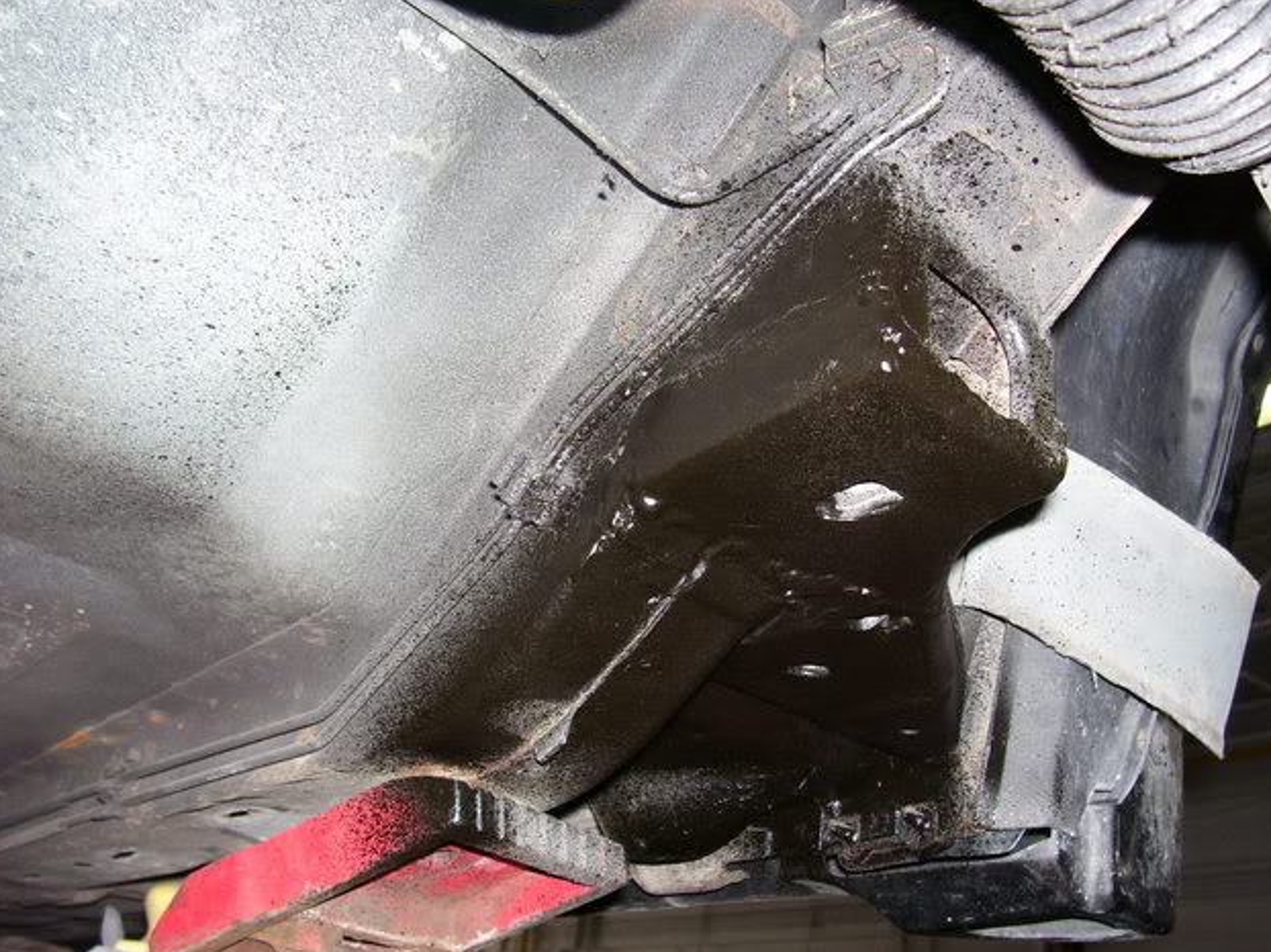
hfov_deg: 52.6
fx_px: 1285
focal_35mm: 35
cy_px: 486
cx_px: 646
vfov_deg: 40.7
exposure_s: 1/60
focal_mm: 5.6
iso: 80
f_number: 2.7
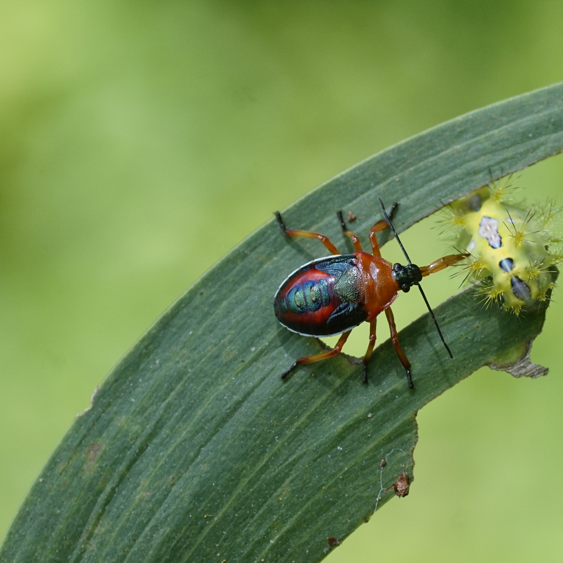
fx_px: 3183
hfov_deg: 10.1
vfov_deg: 10.1
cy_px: 280
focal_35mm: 173
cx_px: 379
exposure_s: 1/800
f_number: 5.6
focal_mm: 90
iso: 500
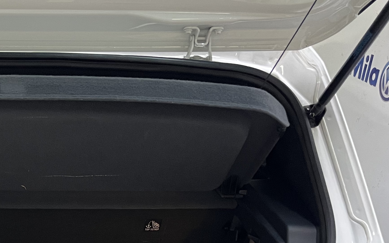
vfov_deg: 19.0
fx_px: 678
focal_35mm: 64
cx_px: 18
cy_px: 302
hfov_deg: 30.2
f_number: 1.6
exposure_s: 1/60
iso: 320
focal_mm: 5.1
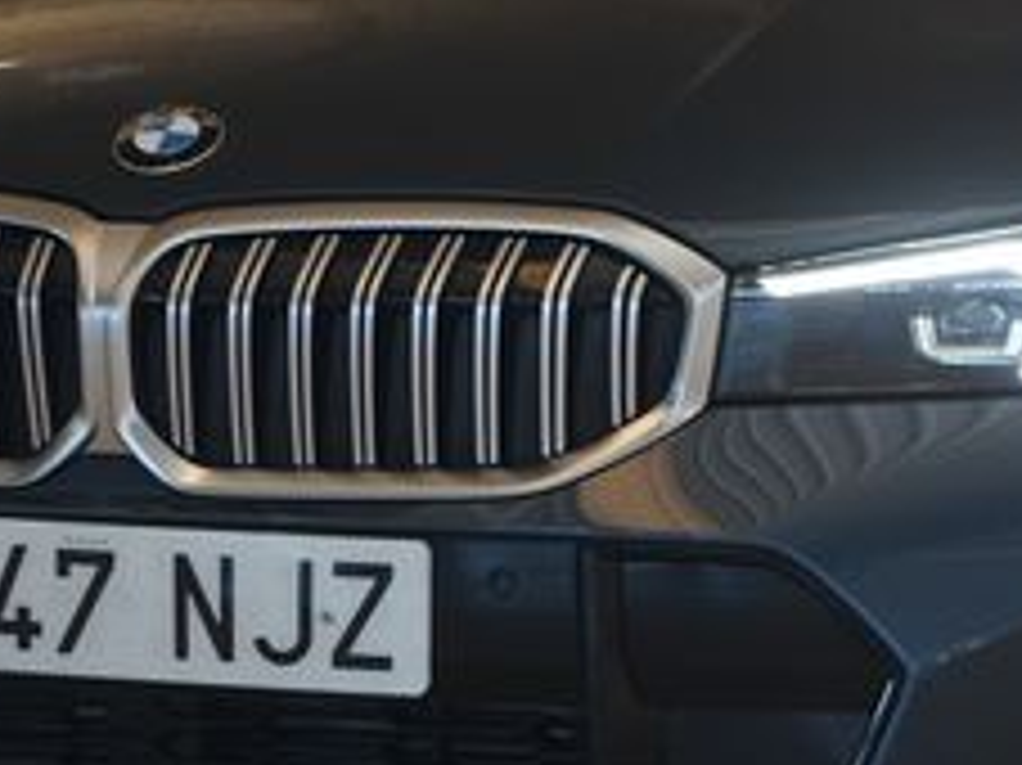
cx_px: 936
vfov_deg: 3.4
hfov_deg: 4.6
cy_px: 115
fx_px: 12718
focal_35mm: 431
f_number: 4.2
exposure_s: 1/10
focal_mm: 85
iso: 100
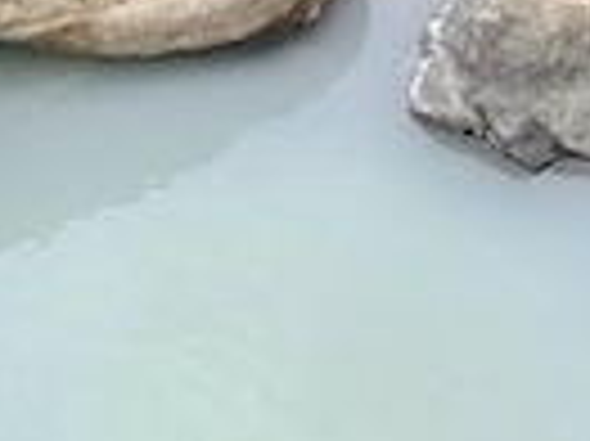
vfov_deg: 11.1
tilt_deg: -45.0
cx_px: 288
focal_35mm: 128
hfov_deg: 15.4
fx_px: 2180
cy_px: -205
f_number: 1.6
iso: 50
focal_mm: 5.1
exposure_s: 1/756
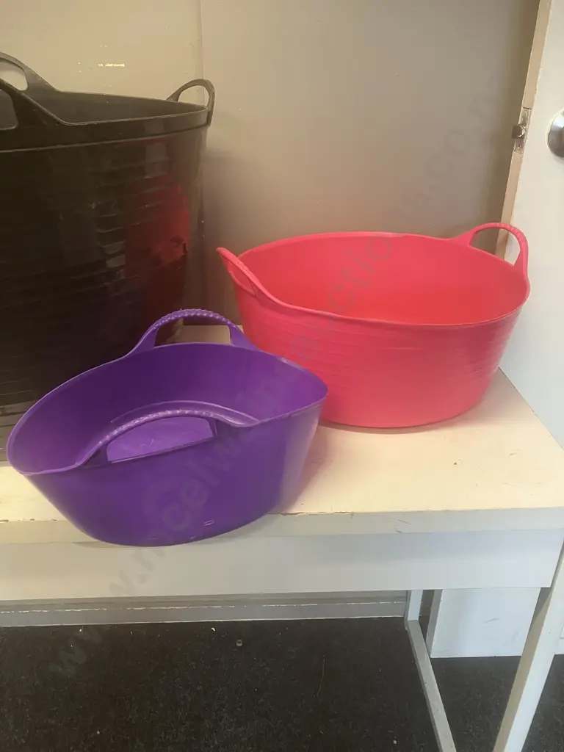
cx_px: 282
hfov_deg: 49.7
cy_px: 376
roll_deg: -0.3
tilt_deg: -25.7
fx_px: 608
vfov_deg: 63.4
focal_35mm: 28
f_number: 1.8
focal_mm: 3.99
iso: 100
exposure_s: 1/50
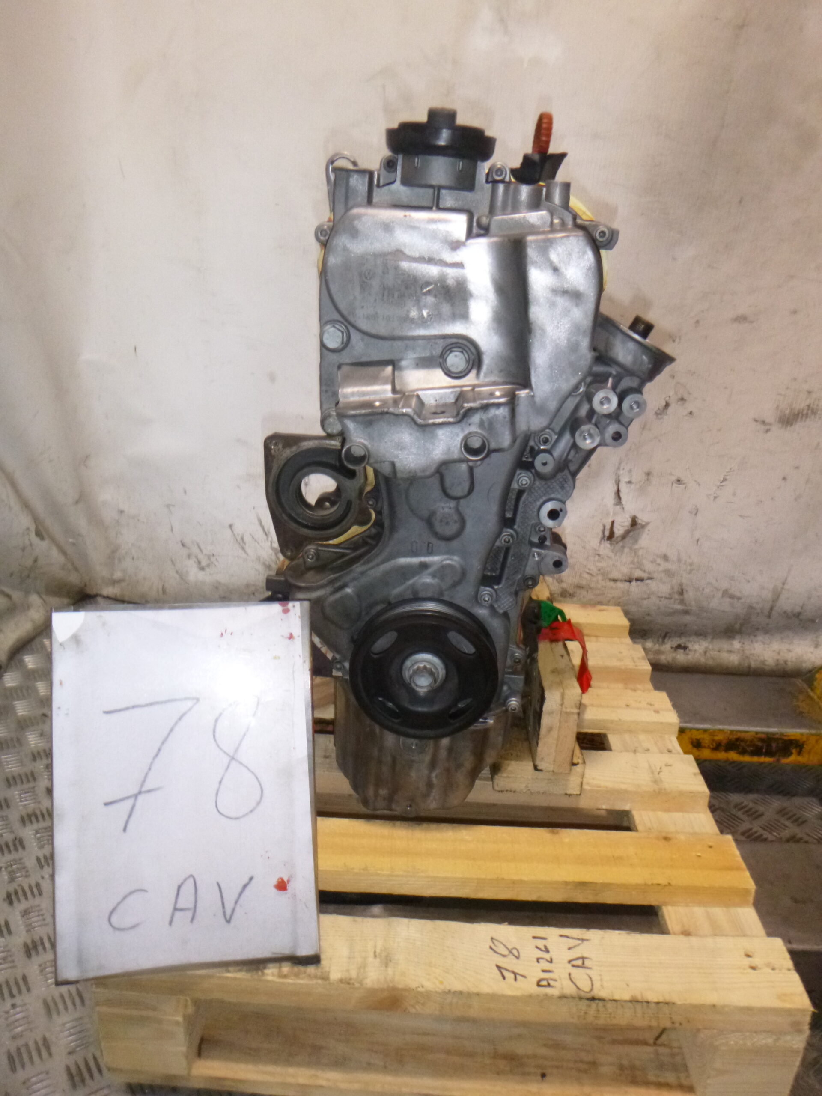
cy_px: 548
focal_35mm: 25
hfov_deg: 54.9
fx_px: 792
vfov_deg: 69.4
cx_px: 411
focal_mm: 4.5
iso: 400
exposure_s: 1/60
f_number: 3.9
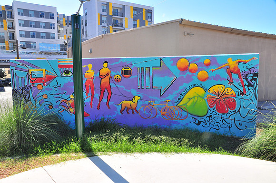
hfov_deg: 62.0
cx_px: 138
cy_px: 92
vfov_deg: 43.5
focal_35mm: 30
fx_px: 230
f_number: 16
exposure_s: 1/80
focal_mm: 20
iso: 200
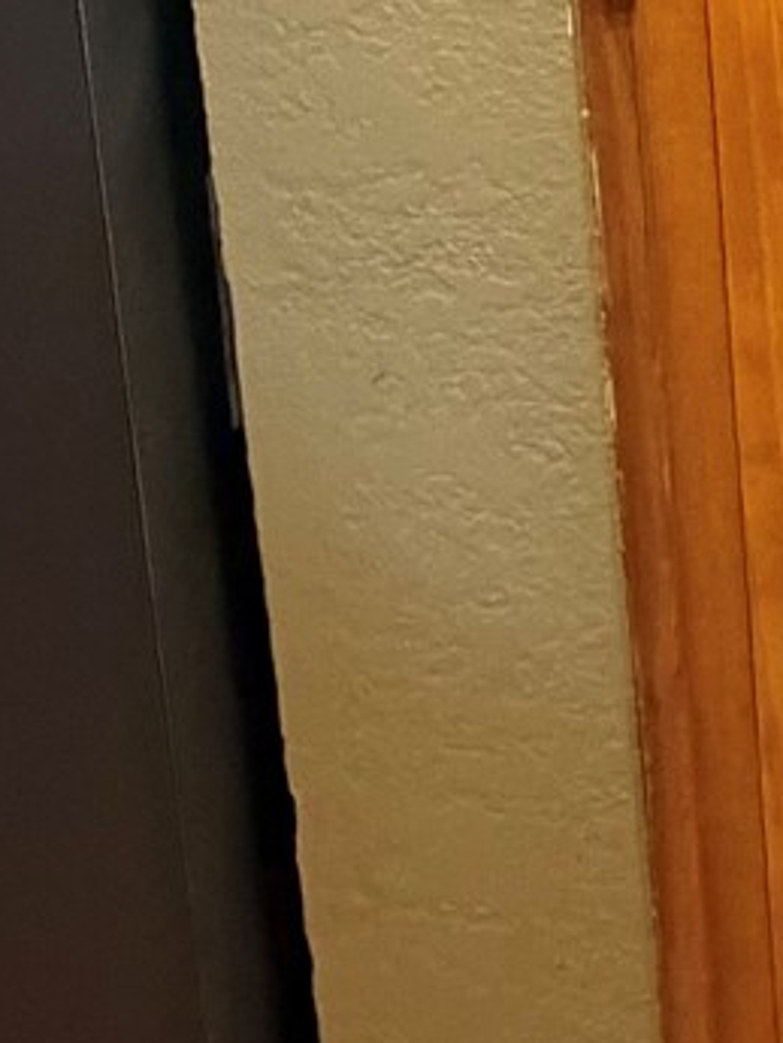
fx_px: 2502
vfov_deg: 22.8
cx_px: 1230
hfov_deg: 16.0
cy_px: 45
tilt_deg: -12.1
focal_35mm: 83
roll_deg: +2.1
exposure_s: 1/60
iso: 640
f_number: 2.2
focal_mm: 2.22
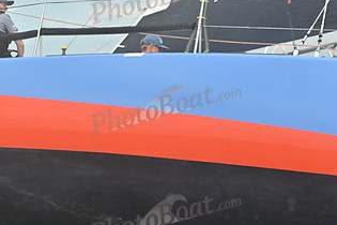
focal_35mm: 129
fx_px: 1207
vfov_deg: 10.6
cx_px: 36
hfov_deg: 15.7
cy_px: 67
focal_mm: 70
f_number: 7.1
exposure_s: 1/1250
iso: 320
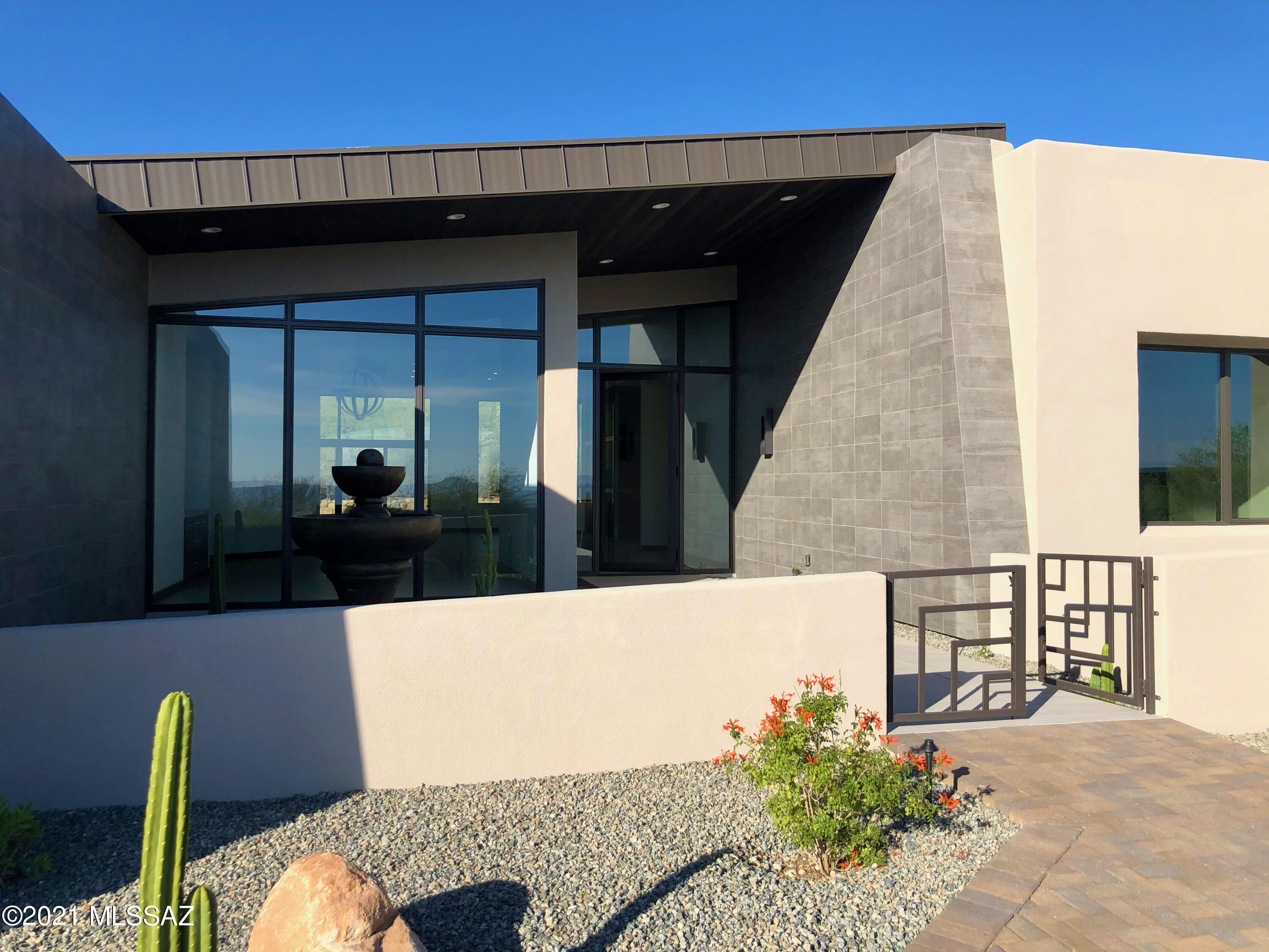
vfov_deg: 49.7
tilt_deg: +0.2
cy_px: 476
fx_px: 1026
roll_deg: -0.2
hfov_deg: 63.4
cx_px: 634
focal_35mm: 28
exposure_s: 1/2000
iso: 20
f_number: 1.8
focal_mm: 3.99
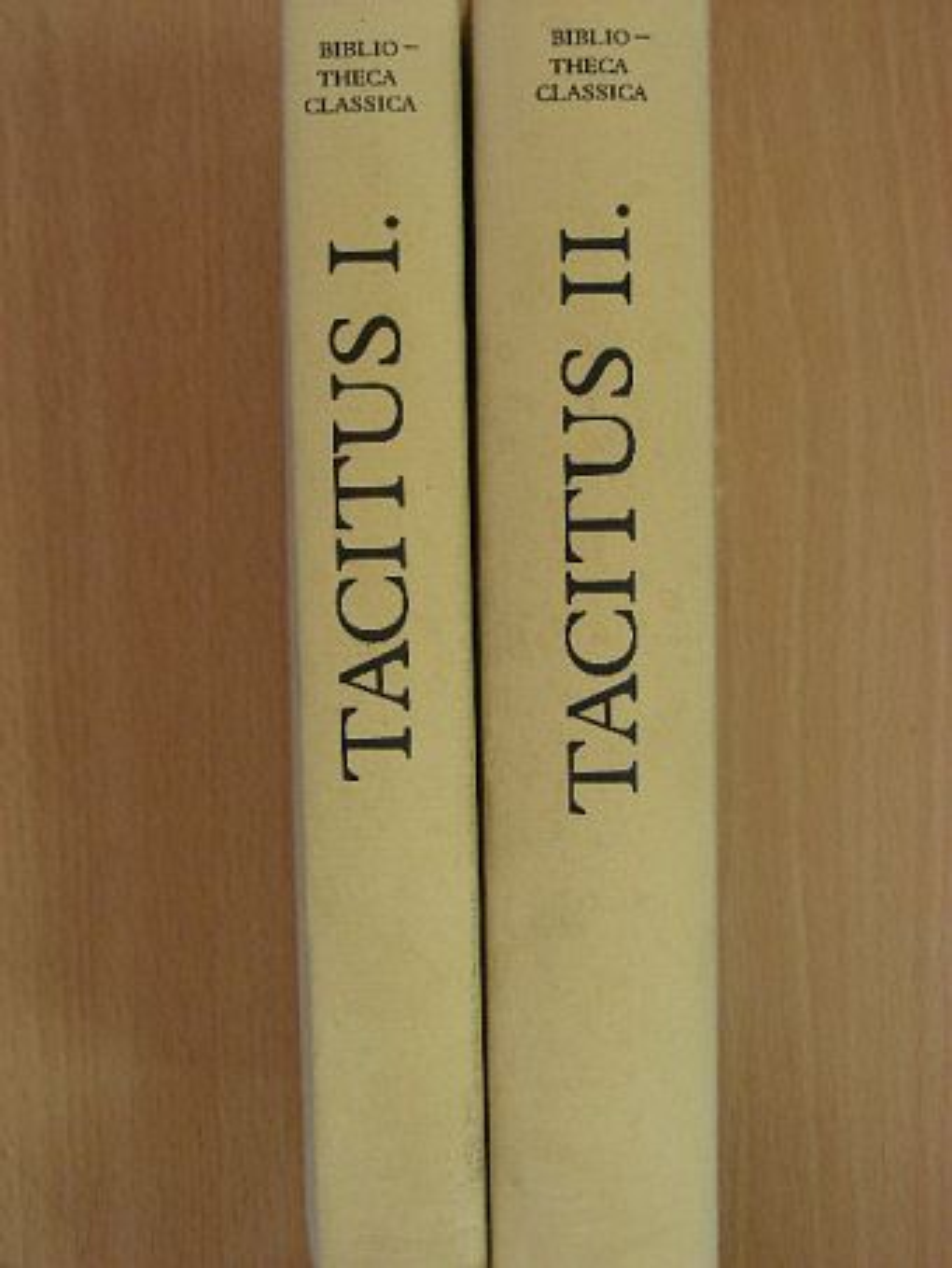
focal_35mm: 58
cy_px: 634
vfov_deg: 33.2
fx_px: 2126
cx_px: 476
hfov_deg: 25.2
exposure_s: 1/30.2
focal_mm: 9.7
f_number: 3.5
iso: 170
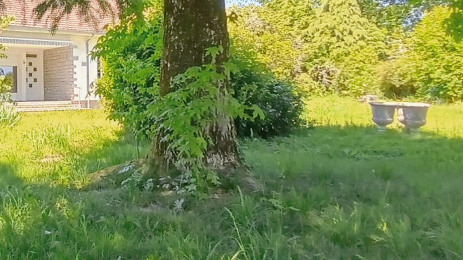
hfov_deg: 48.2
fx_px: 479
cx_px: 81
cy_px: 63
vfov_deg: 29.9
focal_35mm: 39
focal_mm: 1.4
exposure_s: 1/114
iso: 50
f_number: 2.2
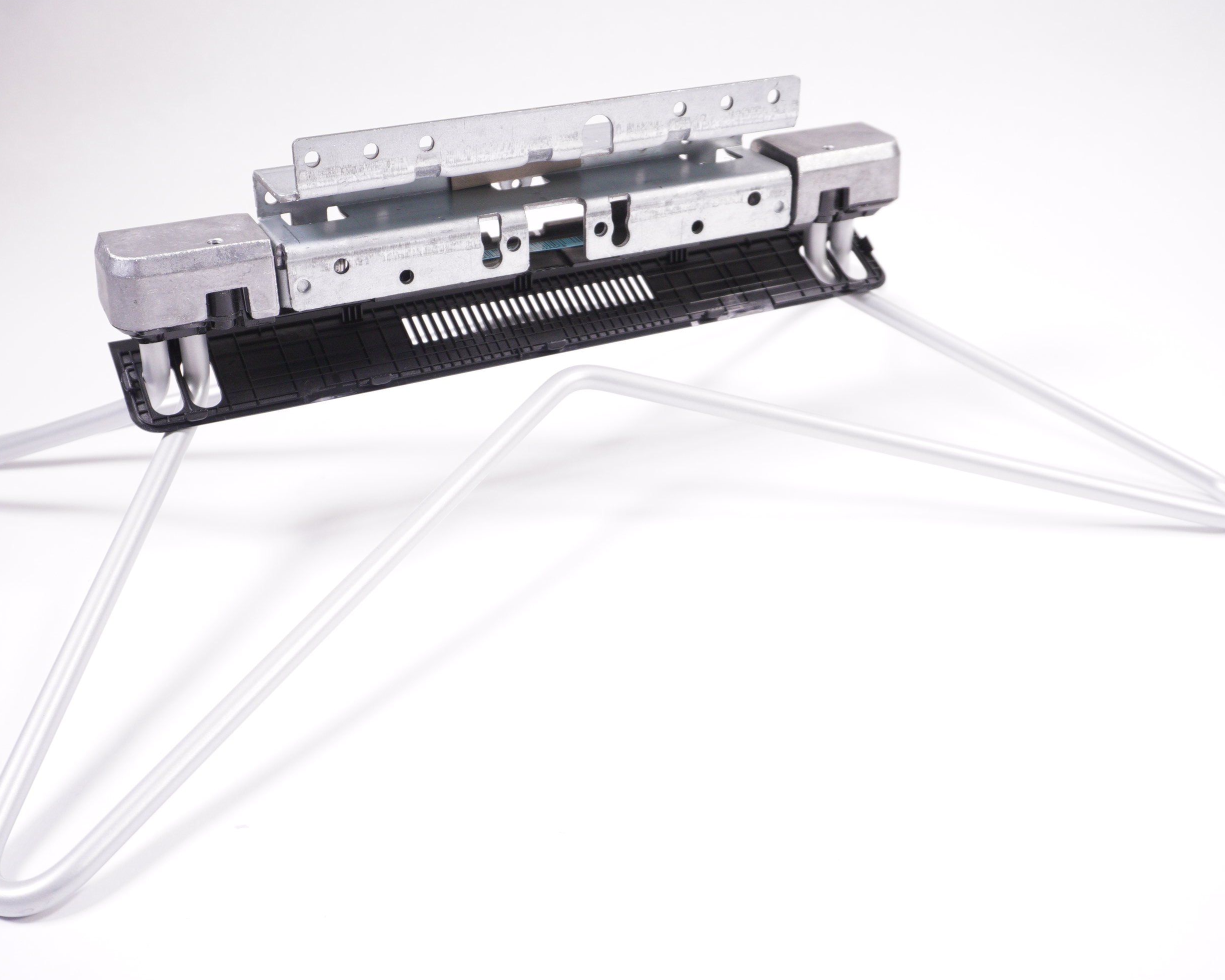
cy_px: 484
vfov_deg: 39.2
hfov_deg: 47.9
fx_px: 1378
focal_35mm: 38
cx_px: 554
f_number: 5.6
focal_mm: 22
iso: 800
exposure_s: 1/250
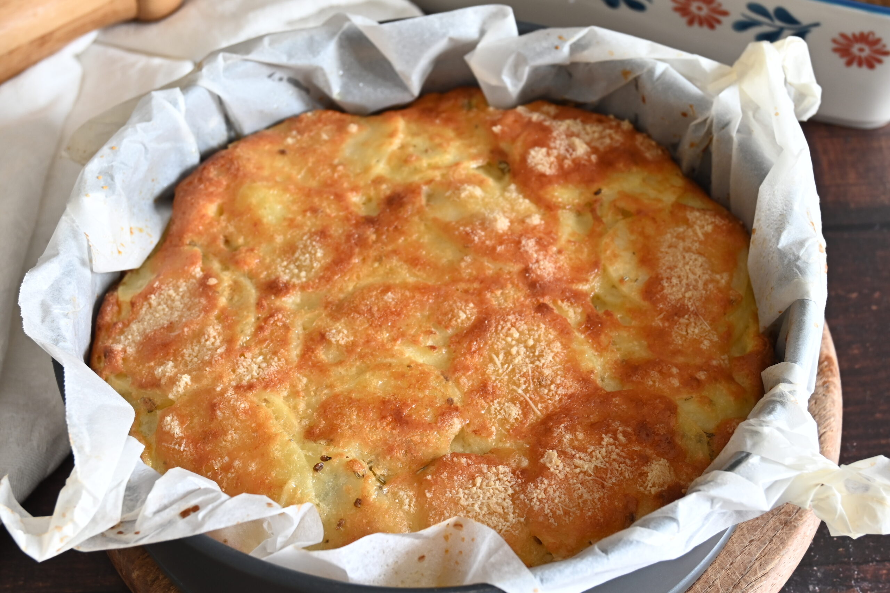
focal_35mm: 52
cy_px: 296
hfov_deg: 38.2
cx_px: 445
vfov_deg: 26.0
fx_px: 1285
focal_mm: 35
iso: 200
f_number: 6.3
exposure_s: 1/8
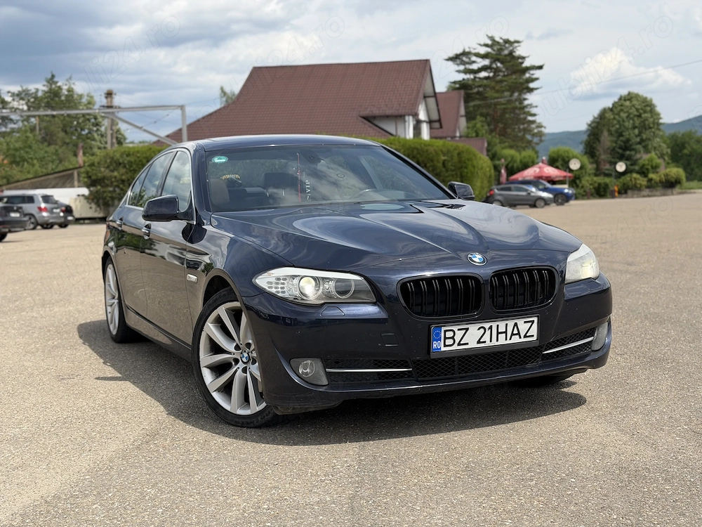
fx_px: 973
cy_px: 264
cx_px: 351
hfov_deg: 39.7
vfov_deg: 30.3
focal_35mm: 48
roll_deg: +1.8
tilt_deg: -5.2
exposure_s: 1/4098
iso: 64
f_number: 1.78
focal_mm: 6.76
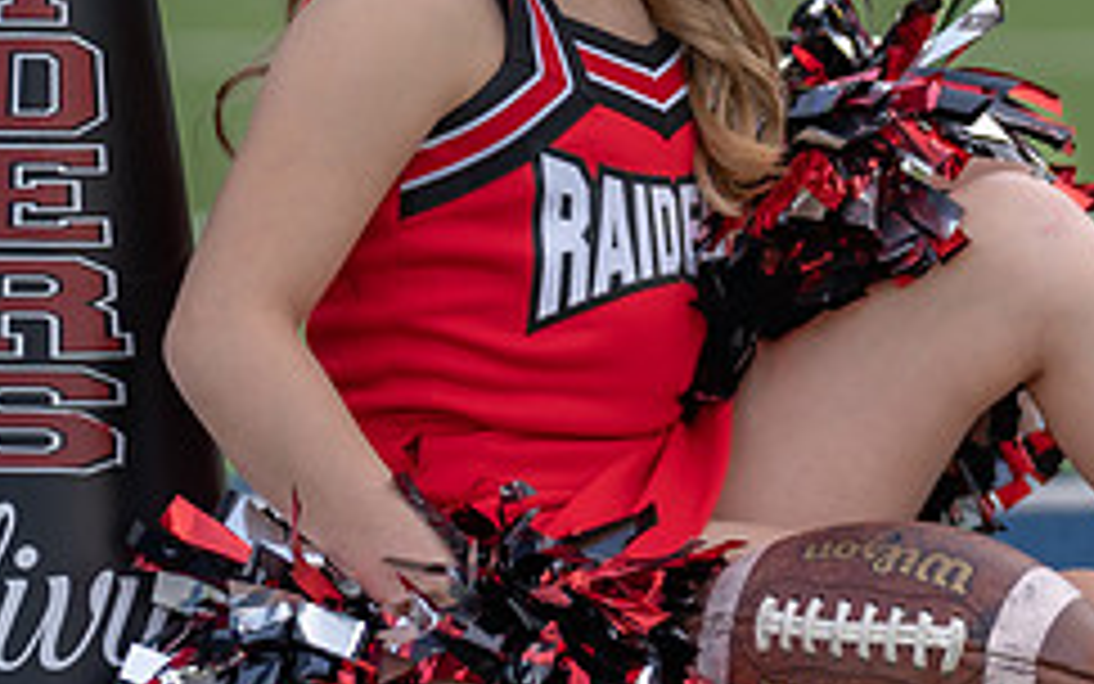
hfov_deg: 5.7
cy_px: 126
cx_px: 624
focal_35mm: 368
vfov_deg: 3.6
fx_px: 10974
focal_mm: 125
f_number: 2.8
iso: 125
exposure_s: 1/320
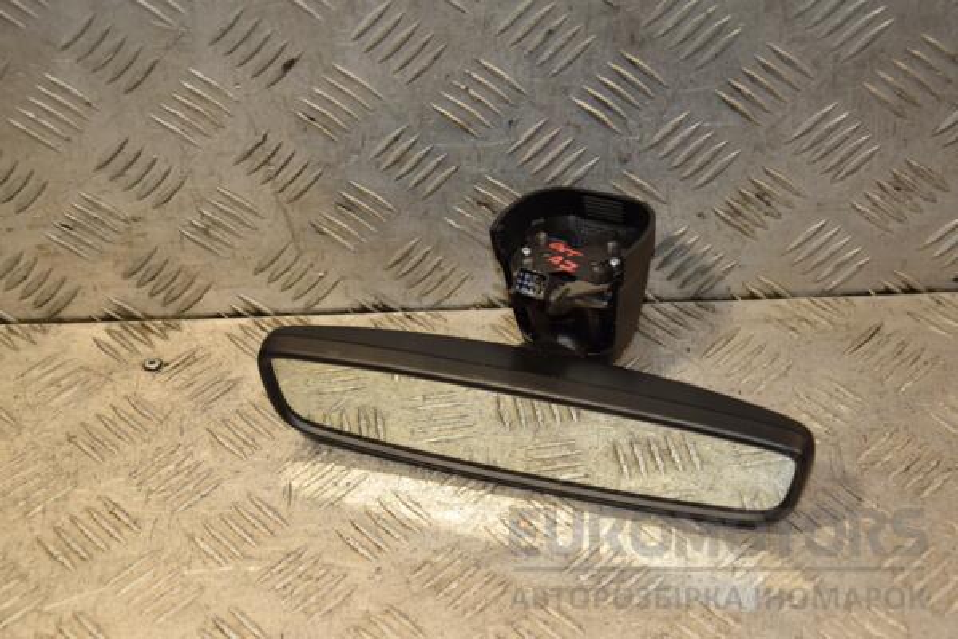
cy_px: 320
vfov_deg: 18.9
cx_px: 479
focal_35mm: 72
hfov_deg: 28.1
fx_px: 1916
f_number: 4.8
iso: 800
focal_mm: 48
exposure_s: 1/200
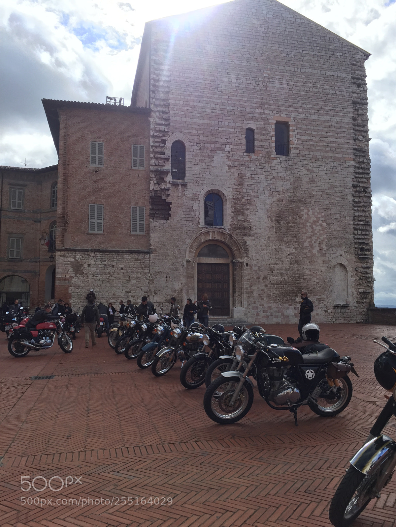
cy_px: 264
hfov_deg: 48.2
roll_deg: +0.2
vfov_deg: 61.7
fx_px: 442
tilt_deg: +6.8
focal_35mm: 29
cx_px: 198
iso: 32
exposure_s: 1/1980
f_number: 2.2
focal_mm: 4.15
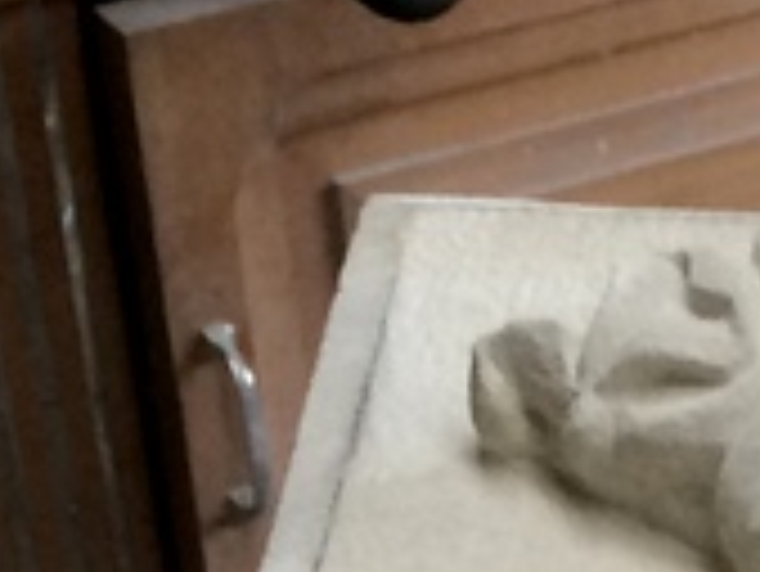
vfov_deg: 6.6
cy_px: 1630
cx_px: 1444
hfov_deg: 9.1
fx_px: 4526
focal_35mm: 206
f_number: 2.2
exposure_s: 1/33
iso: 100
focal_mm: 4.15
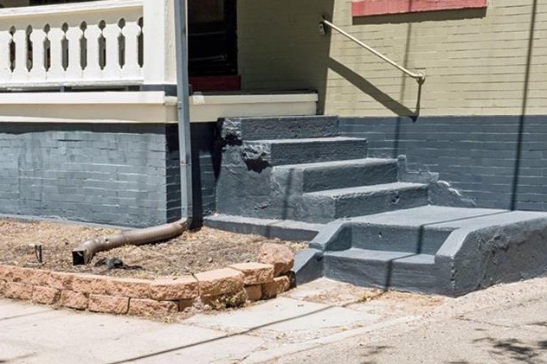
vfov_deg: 17.0
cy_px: -86
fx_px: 1154
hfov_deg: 26.5
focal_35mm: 76
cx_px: 378
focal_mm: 30
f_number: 9
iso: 400
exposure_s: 1/640
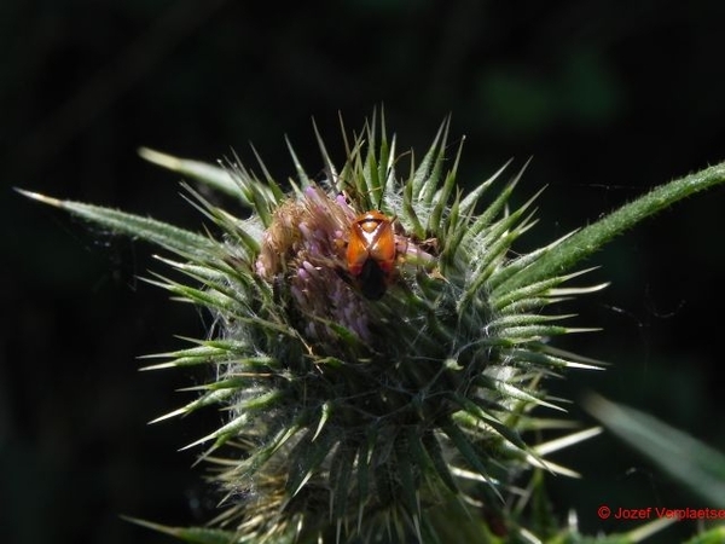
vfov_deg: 11.5
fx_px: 2702
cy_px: 272
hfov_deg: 15.3
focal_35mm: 129
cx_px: 362
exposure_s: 1/170
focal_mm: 23
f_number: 8
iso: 160
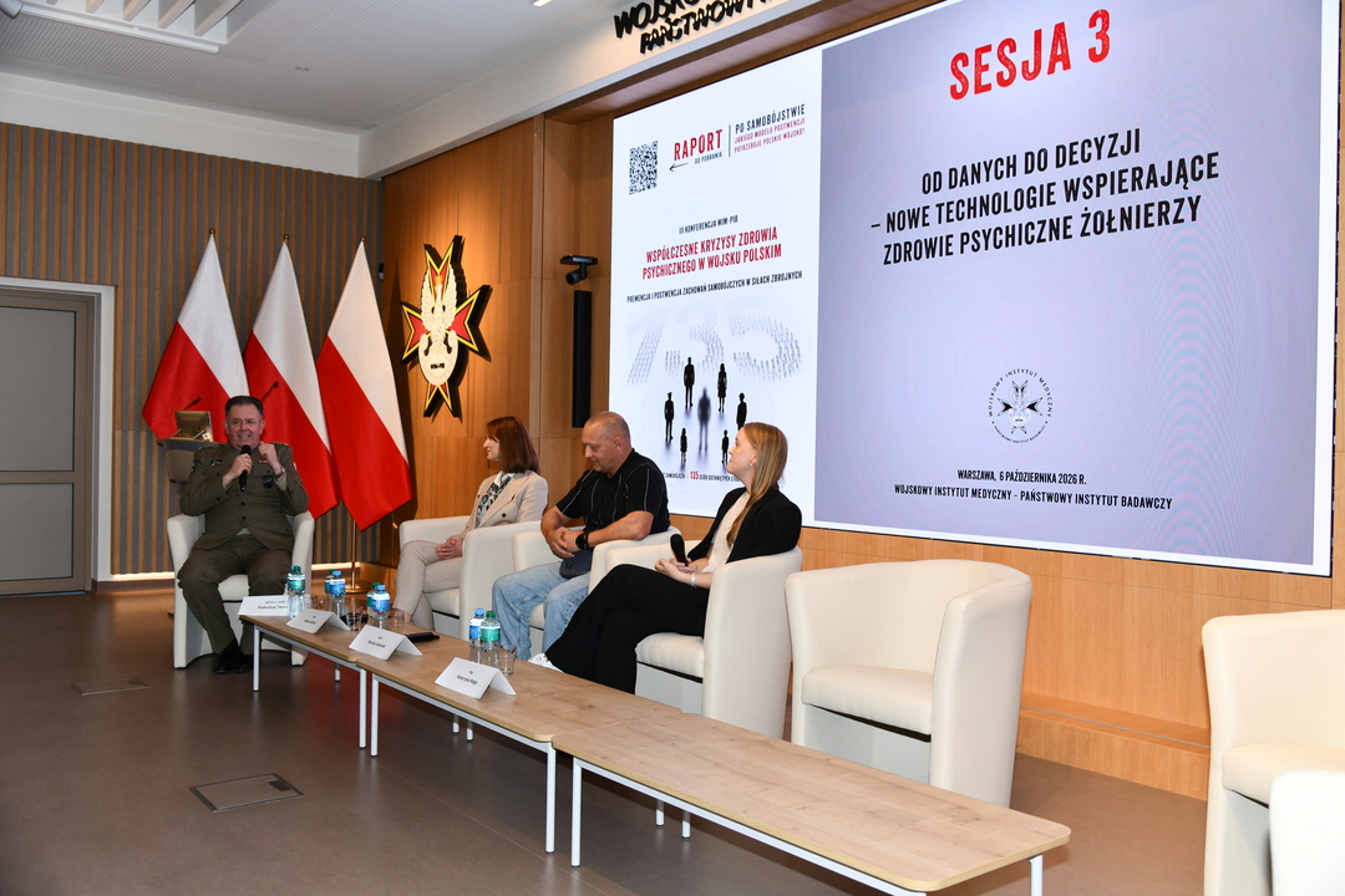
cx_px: 672
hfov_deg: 60.3
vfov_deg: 42.3
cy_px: 448
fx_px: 1158
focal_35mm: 31
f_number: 5
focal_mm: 31
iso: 450
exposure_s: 1/60
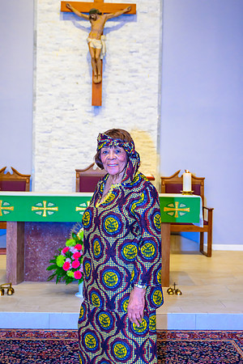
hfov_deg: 27.0
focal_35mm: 50
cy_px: 182
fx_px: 506
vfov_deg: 39.6
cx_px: 122
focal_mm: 33.5
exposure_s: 1/80
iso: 560
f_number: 2.8
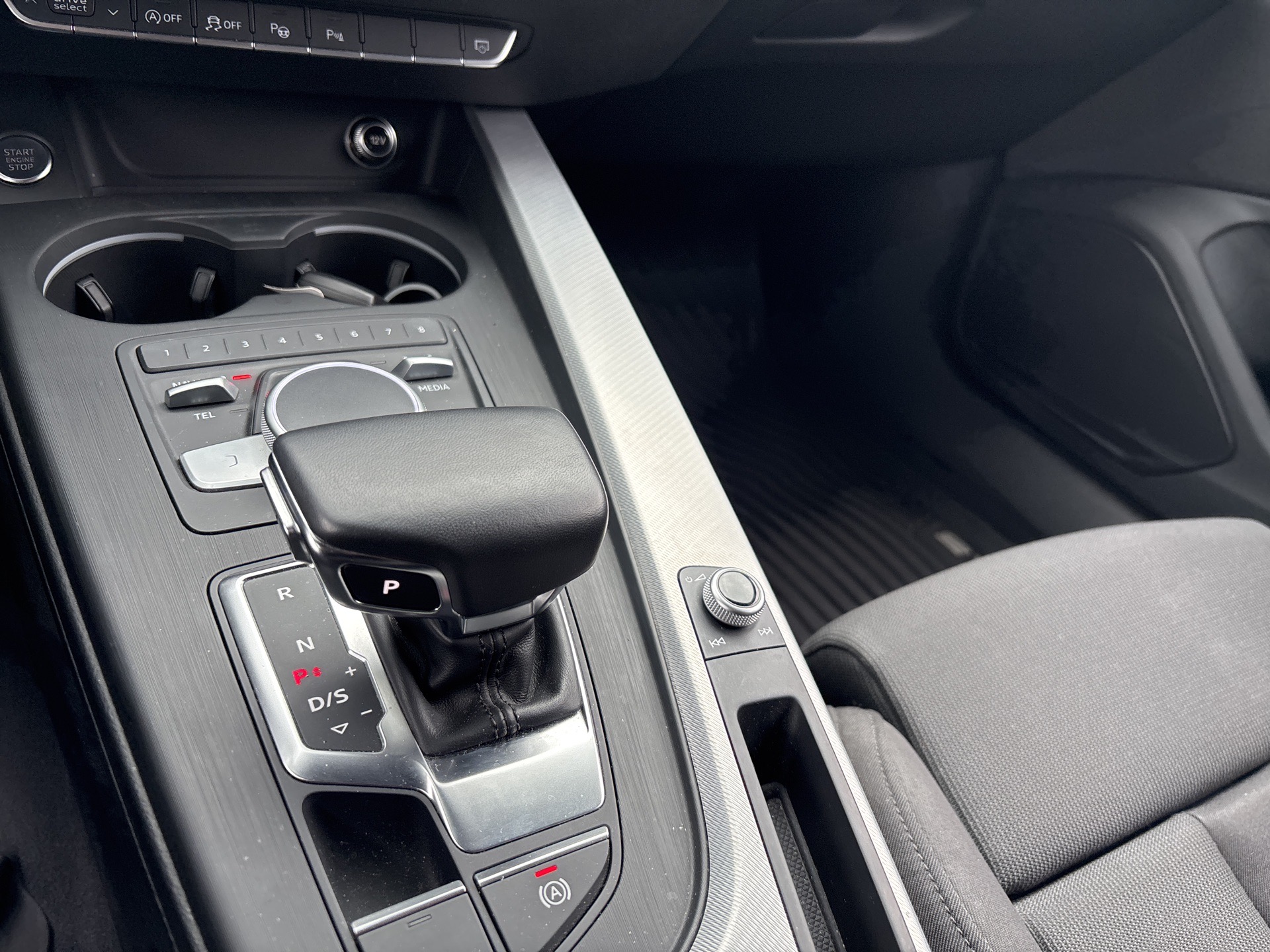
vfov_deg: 53.1
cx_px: 635
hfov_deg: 67.3
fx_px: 954
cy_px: 476
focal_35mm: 26
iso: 64
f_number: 1.6
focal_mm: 5.96
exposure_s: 1/171
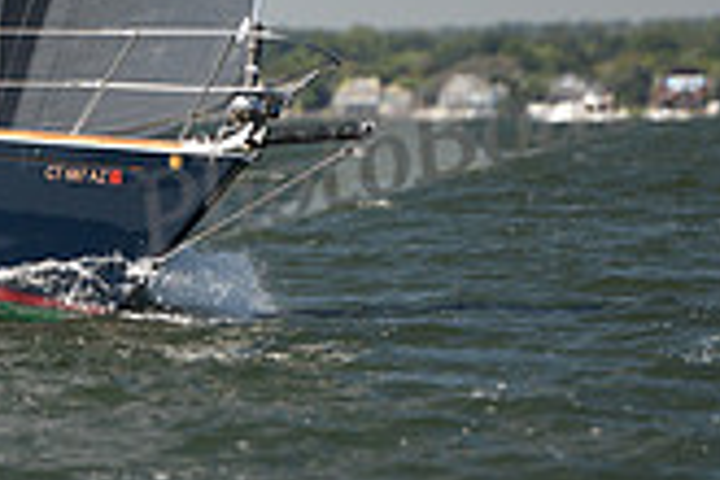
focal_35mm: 701
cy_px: -20
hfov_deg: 2.9
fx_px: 14019
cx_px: -87
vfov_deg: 2.0
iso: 250
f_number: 2.8
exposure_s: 1/1250
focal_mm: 200
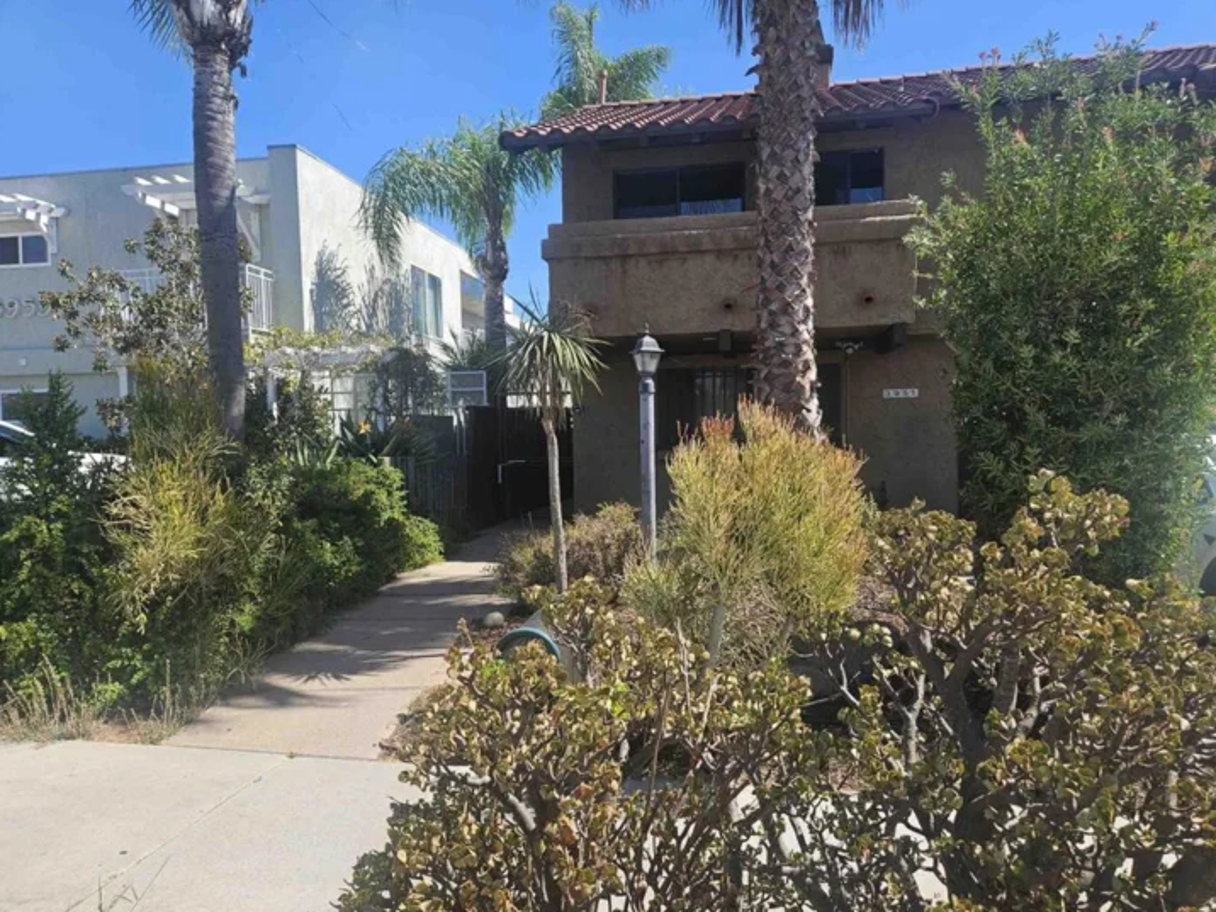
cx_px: 611
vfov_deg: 56.8
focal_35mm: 24
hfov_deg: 71.6
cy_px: 470
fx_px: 843
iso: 25
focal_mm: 5.4
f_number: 1.8
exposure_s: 1/992
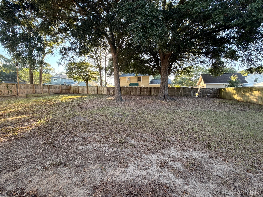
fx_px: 106
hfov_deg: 102.1
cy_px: 98
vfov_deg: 85.7
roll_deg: +0.4
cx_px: 132
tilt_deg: -5.0
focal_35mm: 14
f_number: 2.2
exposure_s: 1/121
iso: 64
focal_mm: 2.22
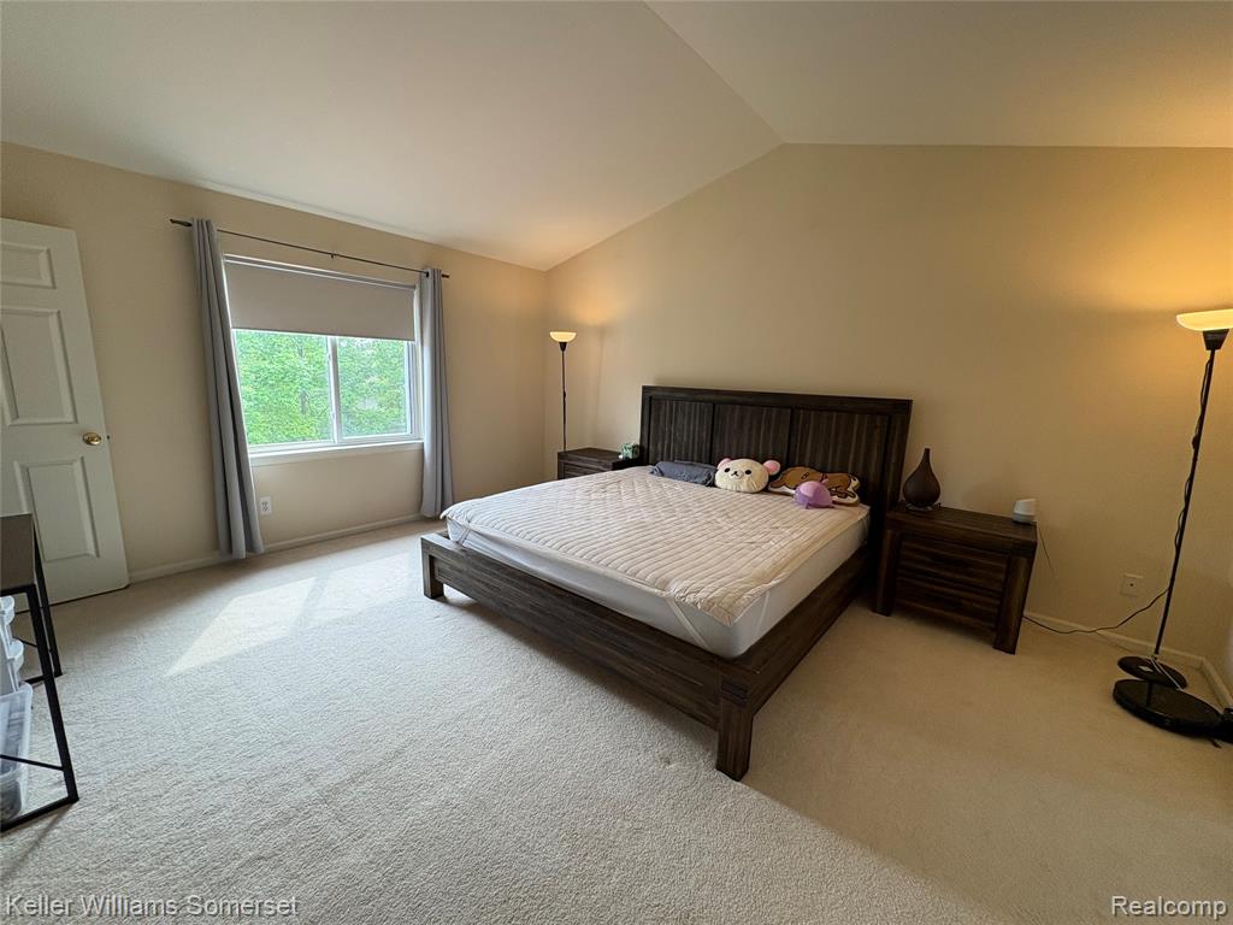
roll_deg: -1.3
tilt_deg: -9.5
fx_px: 499
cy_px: 462
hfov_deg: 102.1
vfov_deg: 85.7
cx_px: 616
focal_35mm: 14
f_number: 2.2
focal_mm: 2.22
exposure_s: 1/100
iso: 125
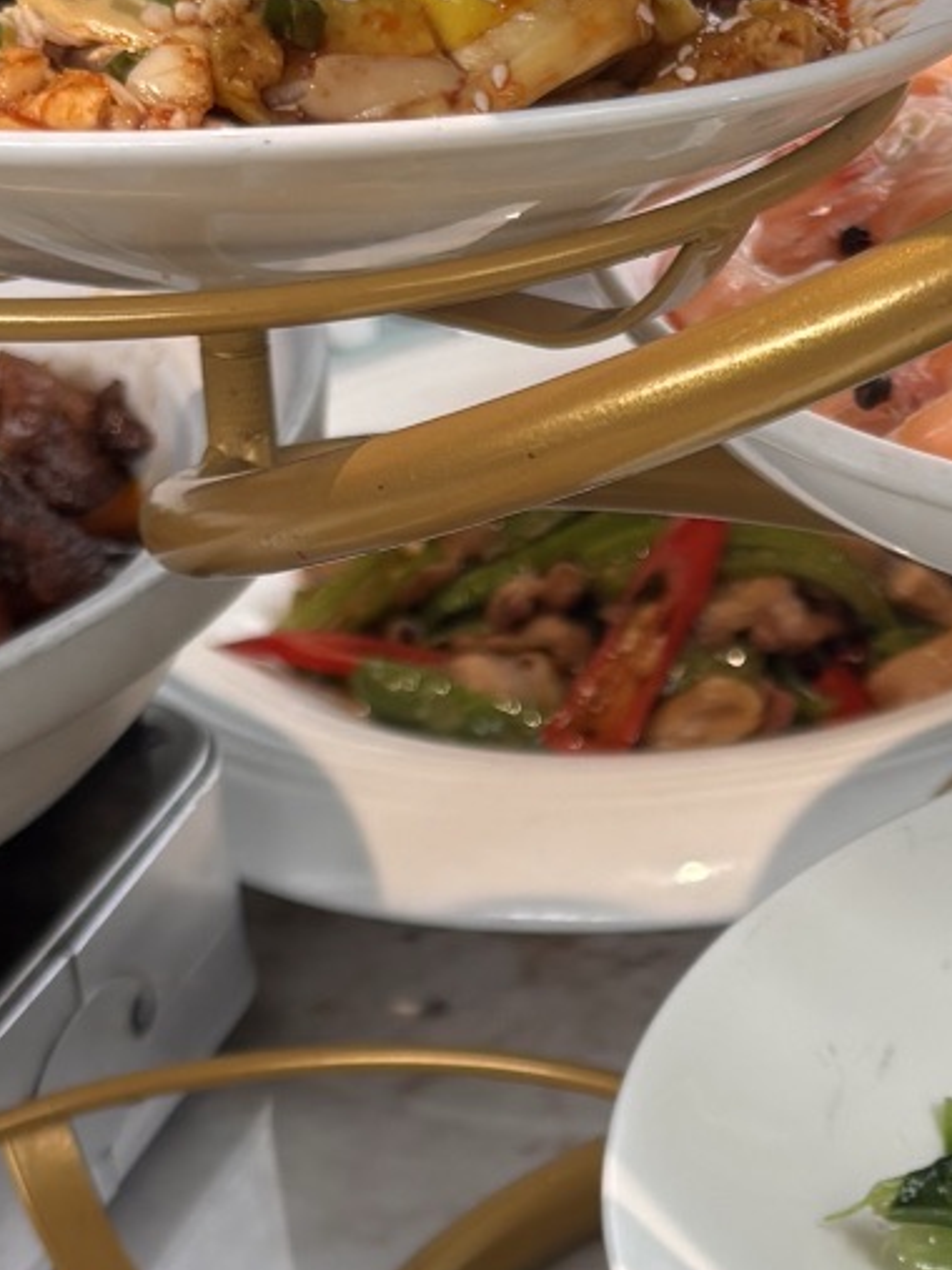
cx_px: 852
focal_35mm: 105
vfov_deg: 18.3
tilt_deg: -36.3
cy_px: 1270
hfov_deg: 14.0
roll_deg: +3.2
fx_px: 3852
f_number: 1.6
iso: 40
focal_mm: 5.96
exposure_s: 1/121
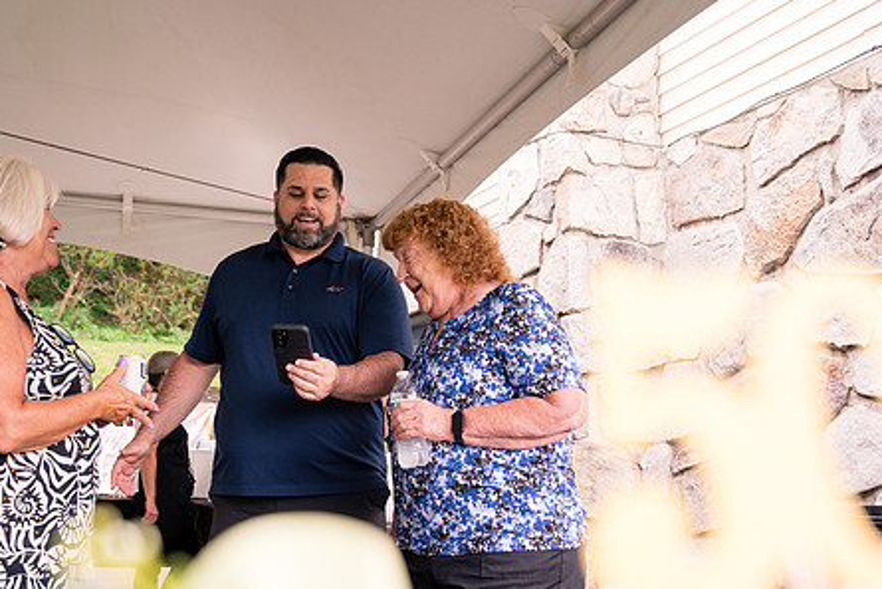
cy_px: 382
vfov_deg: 31.0
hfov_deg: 45.4
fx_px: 1054
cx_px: 408
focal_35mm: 43
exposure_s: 1/250
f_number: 4
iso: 500
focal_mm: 33
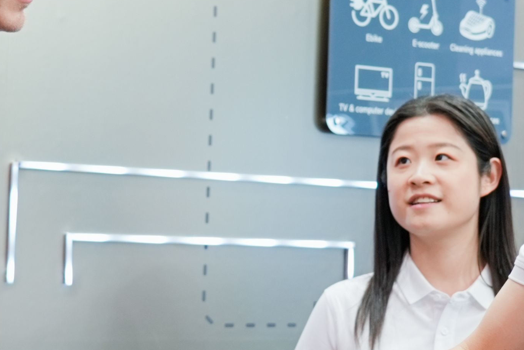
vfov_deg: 13.1
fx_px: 1529
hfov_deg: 19.4
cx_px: 243
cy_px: 163
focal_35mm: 105
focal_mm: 34
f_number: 4
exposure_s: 1/160
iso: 500
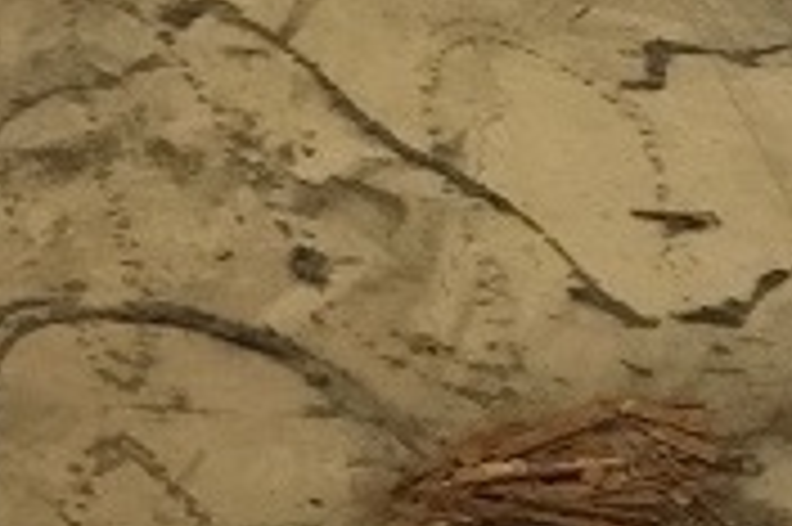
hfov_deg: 14.0
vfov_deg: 9.2
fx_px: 3077
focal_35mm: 140
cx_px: -281
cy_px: -479
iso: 250
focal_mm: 4.15
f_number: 2.2
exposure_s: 1/15
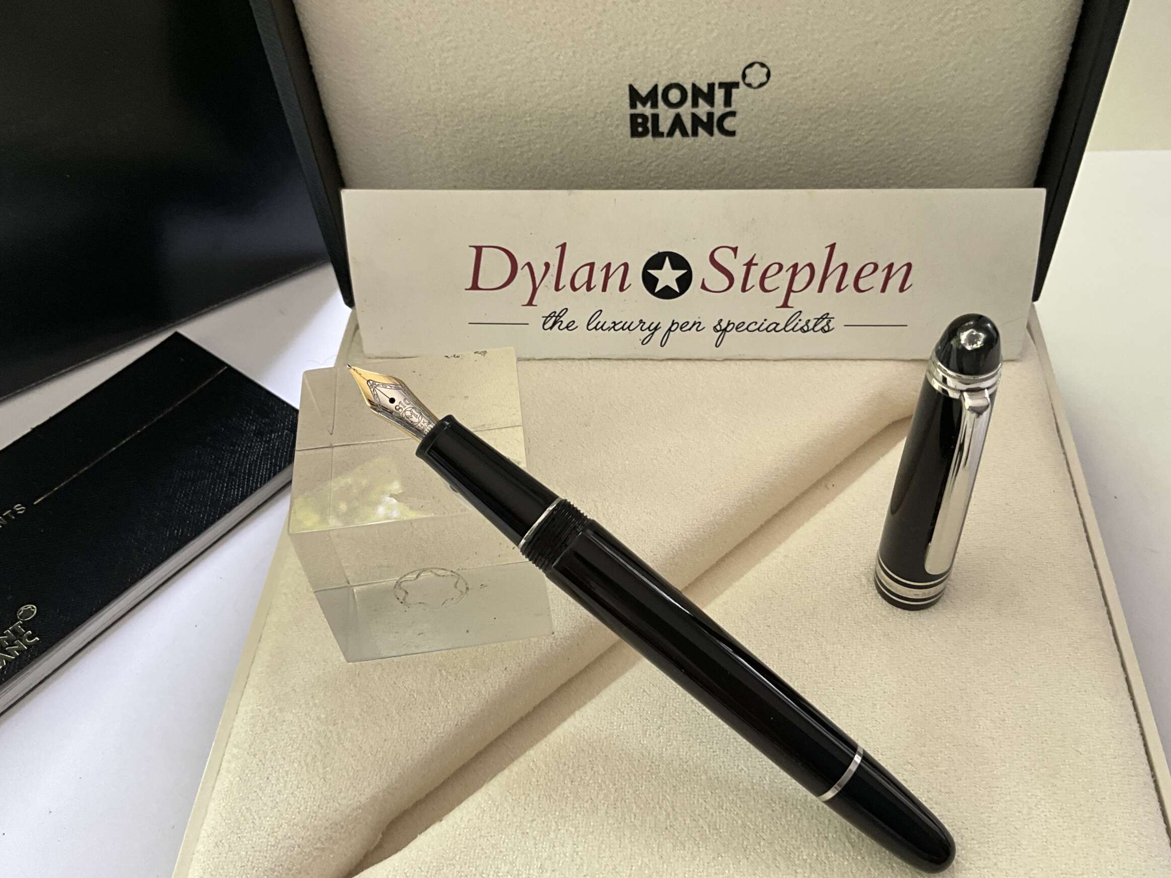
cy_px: 468
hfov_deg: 56.7
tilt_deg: -49.6
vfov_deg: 44.1
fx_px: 1083
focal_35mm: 32
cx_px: 633
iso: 50
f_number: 1.8
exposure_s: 1/122
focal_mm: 3
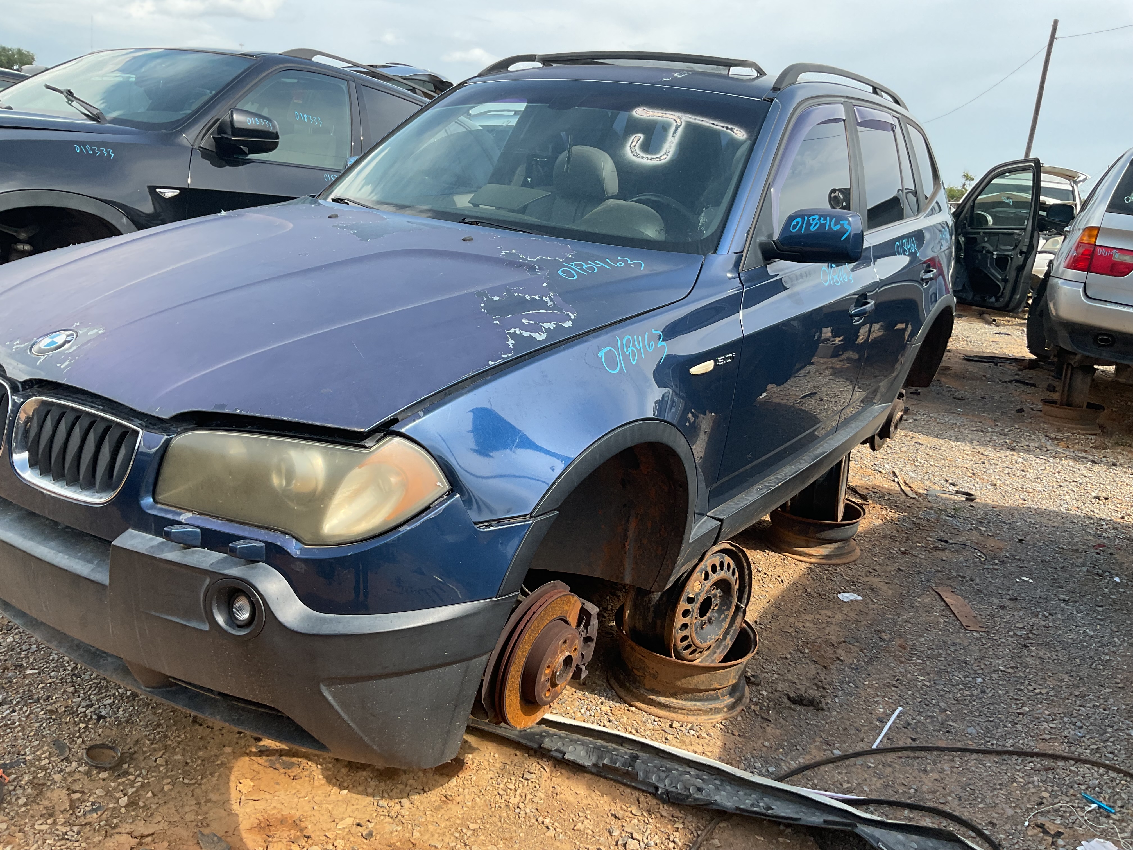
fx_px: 949
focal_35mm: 29
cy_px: 425
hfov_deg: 61.7
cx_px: 566
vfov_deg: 48.2
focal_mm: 3
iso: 16
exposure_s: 1/700
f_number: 1.8
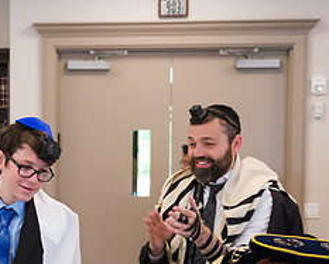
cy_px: 217
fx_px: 955
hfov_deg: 19.0
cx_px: 7
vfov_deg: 15.6
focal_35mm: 98
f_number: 3.2
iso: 400
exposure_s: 1/125
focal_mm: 42
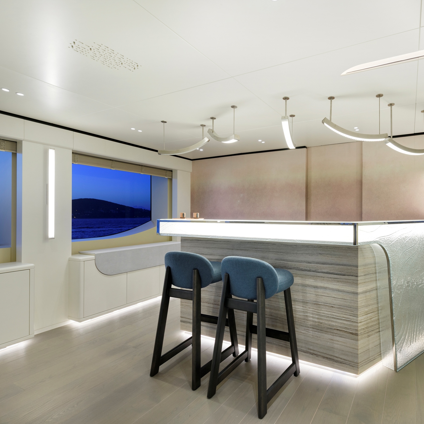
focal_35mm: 18
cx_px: 277
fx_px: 249
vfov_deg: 80.7
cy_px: 212
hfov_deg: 78.5
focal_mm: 14
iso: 400
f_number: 11
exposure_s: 1/10
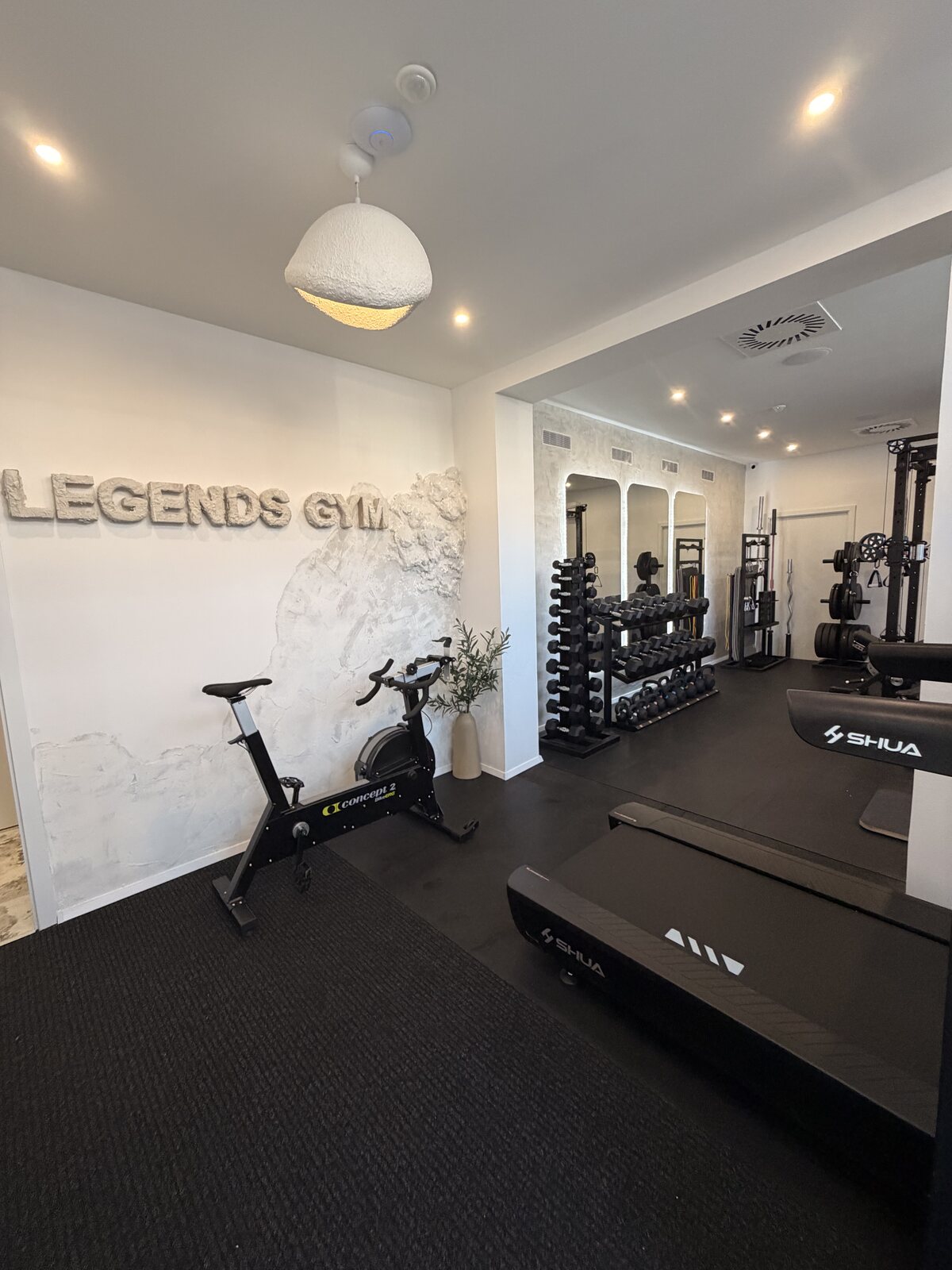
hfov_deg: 85.7
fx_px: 513
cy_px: 635
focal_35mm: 14
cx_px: 476
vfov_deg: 102.1
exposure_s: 1/102
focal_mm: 2.22
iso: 320
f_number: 2.2
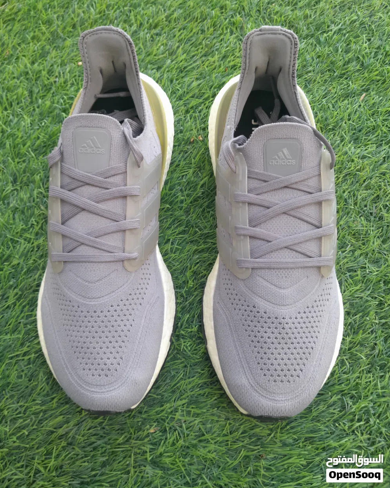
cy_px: 224
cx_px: 191
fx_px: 419
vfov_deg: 60.4
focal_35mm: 29
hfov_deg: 50.0
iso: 64
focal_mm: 4
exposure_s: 1/50
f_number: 1.8
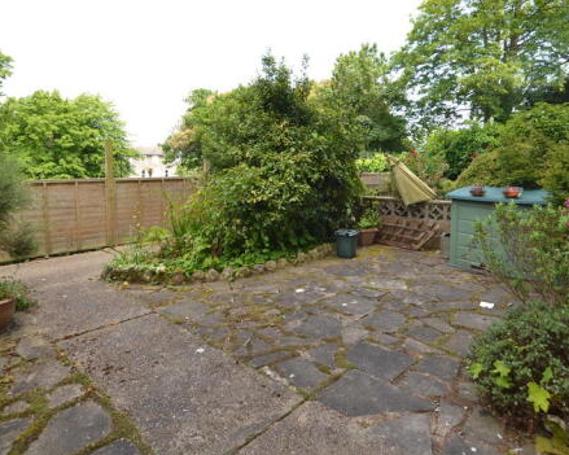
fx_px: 354
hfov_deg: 77.6
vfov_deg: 64.9
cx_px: 295
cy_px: 182
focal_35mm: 21
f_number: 5.6
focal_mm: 10
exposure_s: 1/125
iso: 110
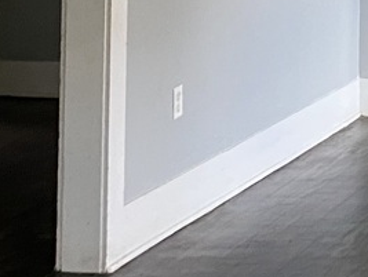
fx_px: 1490
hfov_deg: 13.0
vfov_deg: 9.9
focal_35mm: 140
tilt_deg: +2.6
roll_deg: +0.2
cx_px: 609
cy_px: -260
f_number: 1.8
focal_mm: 4.25
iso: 250
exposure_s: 1/60
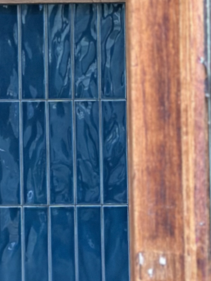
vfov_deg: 12.1
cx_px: -54
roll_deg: +0.5
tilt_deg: -1.2
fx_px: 1284
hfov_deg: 9.3
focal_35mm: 158
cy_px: -85
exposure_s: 1/33
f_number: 1.78
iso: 320
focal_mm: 6.86
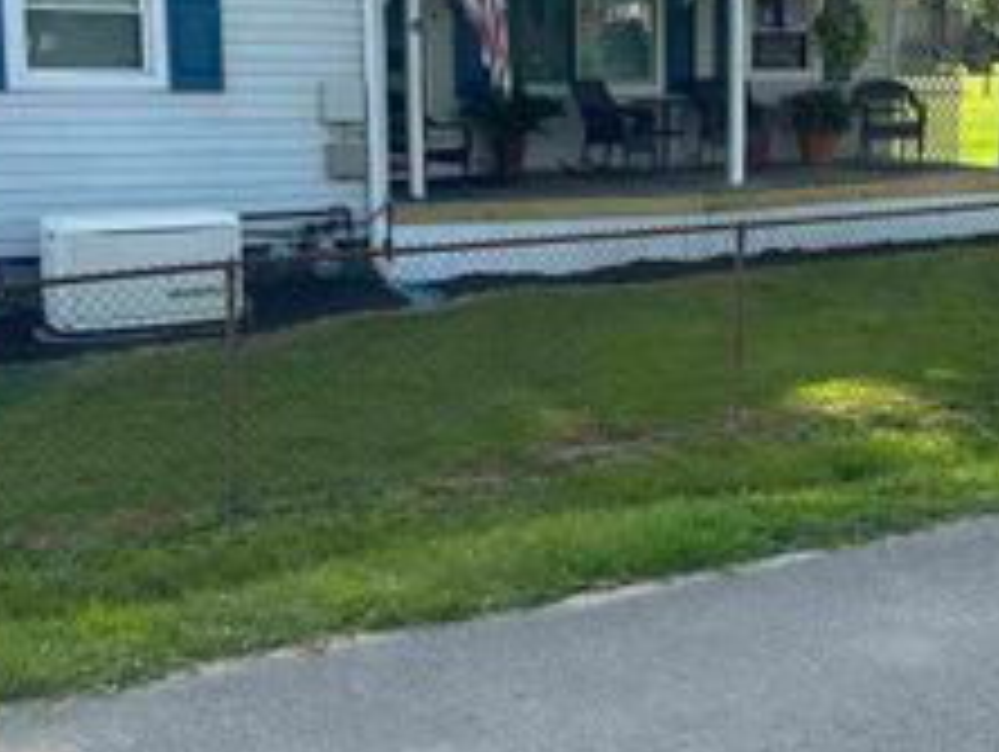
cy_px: 313
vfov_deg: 27.0
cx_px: 626
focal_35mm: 54
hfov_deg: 35.3
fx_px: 1560
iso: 80
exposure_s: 1/1812
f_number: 1.78
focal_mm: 6.86
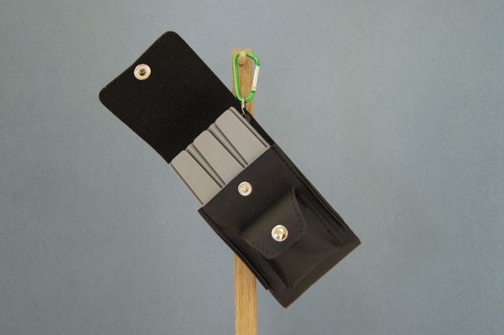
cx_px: 247
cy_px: 165
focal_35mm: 40
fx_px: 560
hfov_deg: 48.5
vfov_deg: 33.3
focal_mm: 26
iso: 1250
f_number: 4.5
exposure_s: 1/50
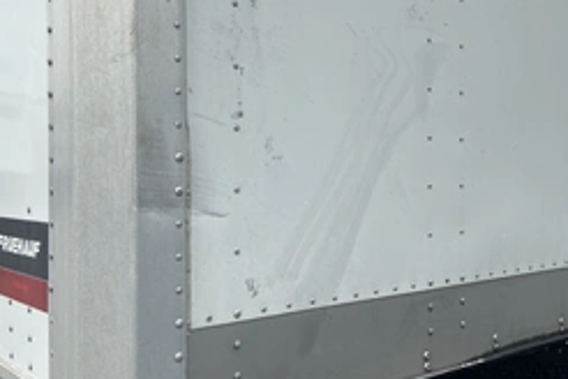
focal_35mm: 44
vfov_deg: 30.5
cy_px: 173
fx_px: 694
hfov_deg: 43.9
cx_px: 379
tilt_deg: +1.0
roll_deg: -1.4
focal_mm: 4.25
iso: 32
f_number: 1.8
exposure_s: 1/1429
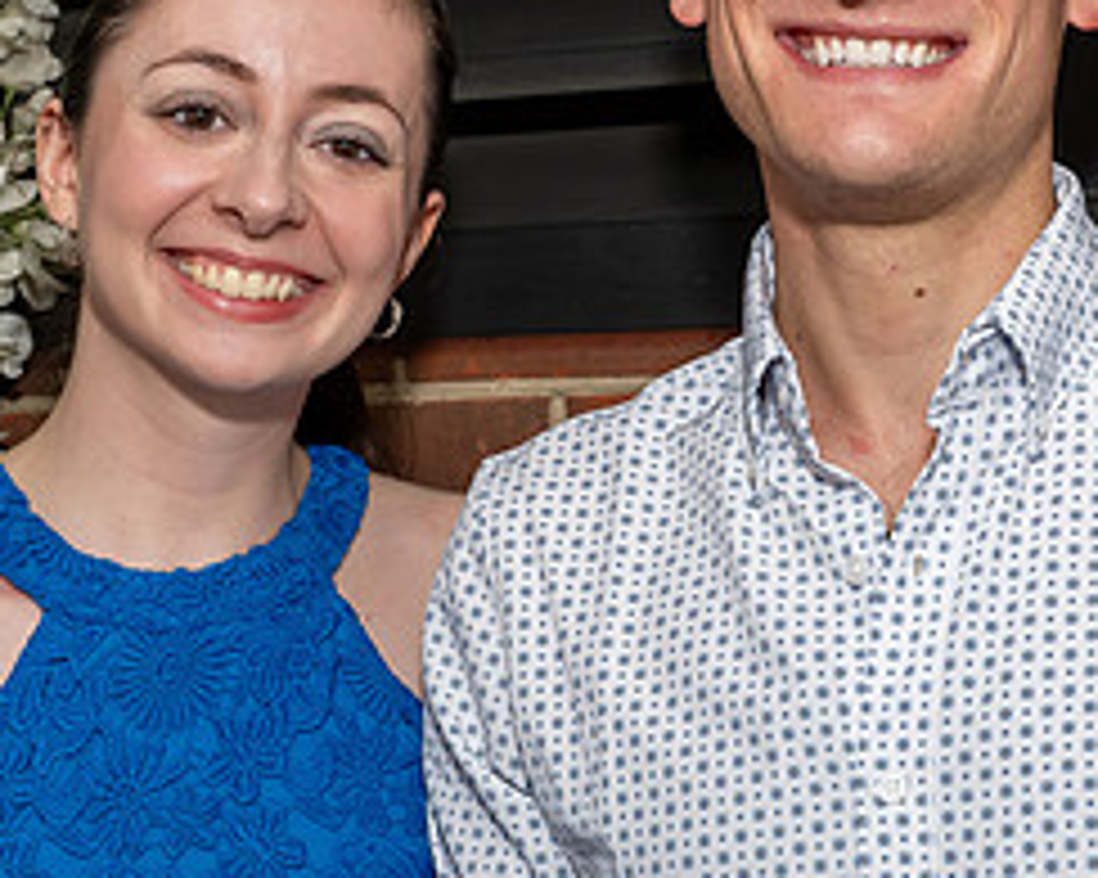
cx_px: 725
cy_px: 269
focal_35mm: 98
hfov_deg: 19.5
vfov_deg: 15.7
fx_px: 3183
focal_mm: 33
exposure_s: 1/250
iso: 640
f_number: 7.1
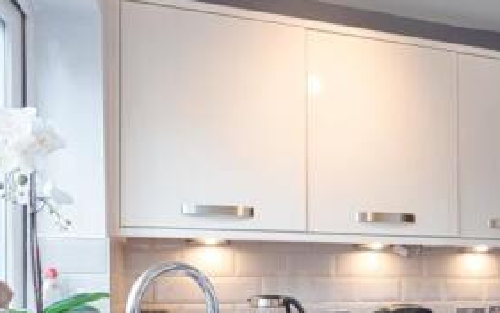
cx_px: 360
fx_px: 518
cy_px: 289
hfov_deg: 49.9
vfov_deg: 31.8
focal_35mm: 38
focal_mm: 16
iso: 320
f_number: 6.3
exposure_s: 1/13
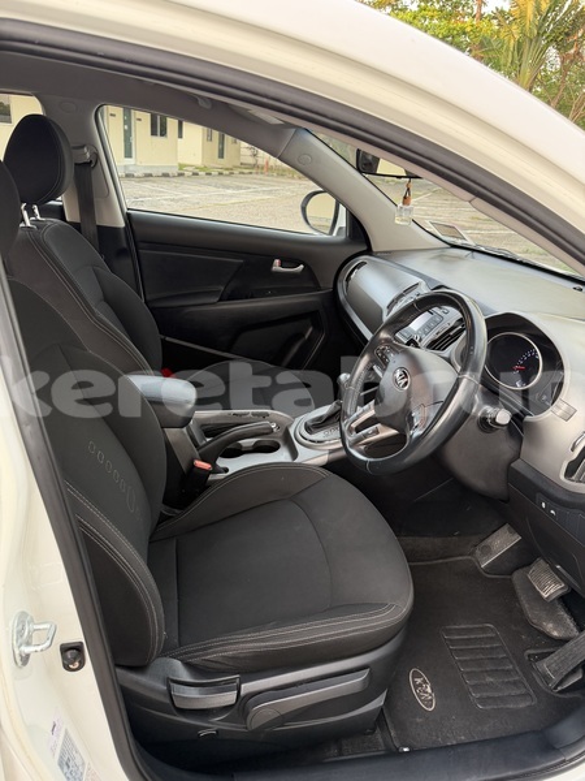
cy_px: 390
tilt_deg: -23.4
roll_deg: -6.4
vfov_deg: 71.6
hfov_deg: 56.8
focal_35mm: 24
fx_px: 541
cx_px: 292
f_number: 1.78
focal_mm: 6.76
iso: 200
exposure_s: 1/93
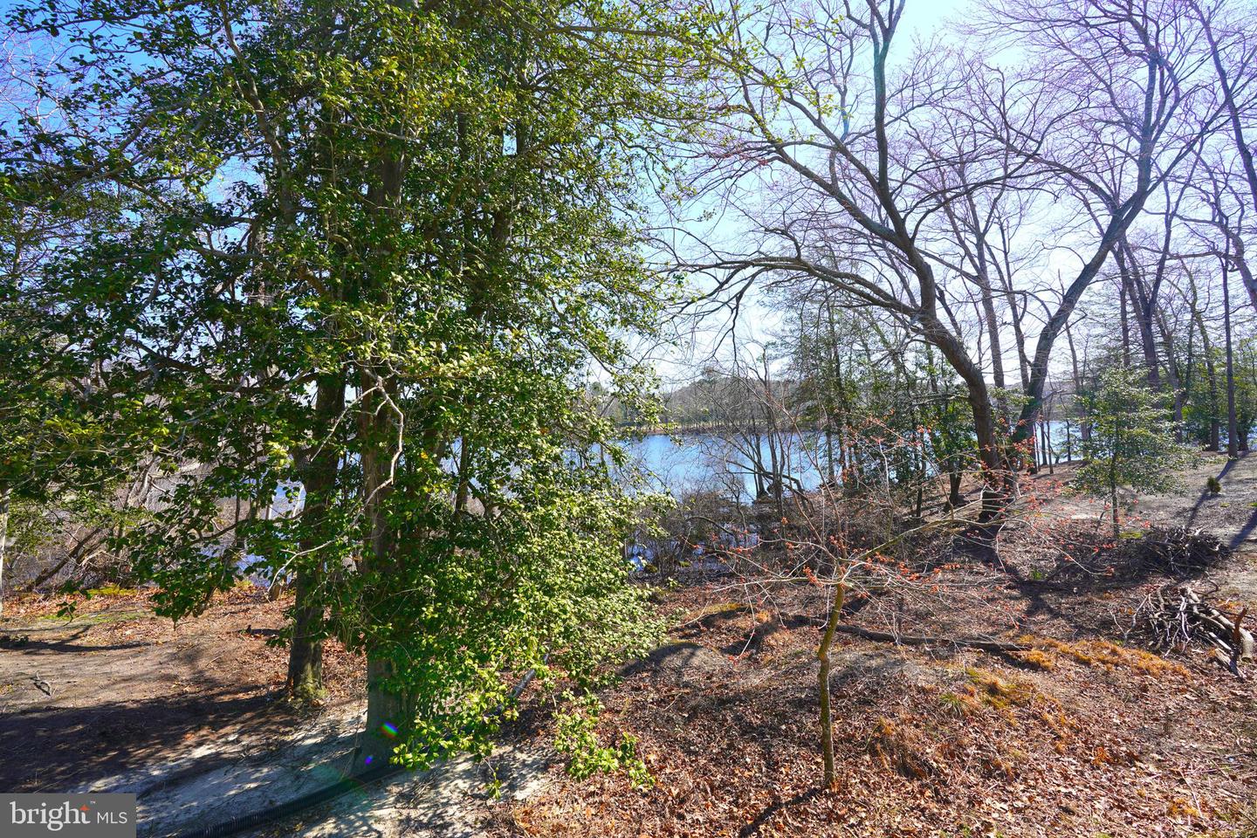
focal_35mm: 16
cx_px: 628
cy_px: 419
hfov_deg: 96.7
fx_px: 559
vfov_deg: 73.7
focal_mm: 16
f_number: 8
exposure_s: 1/125
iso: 100
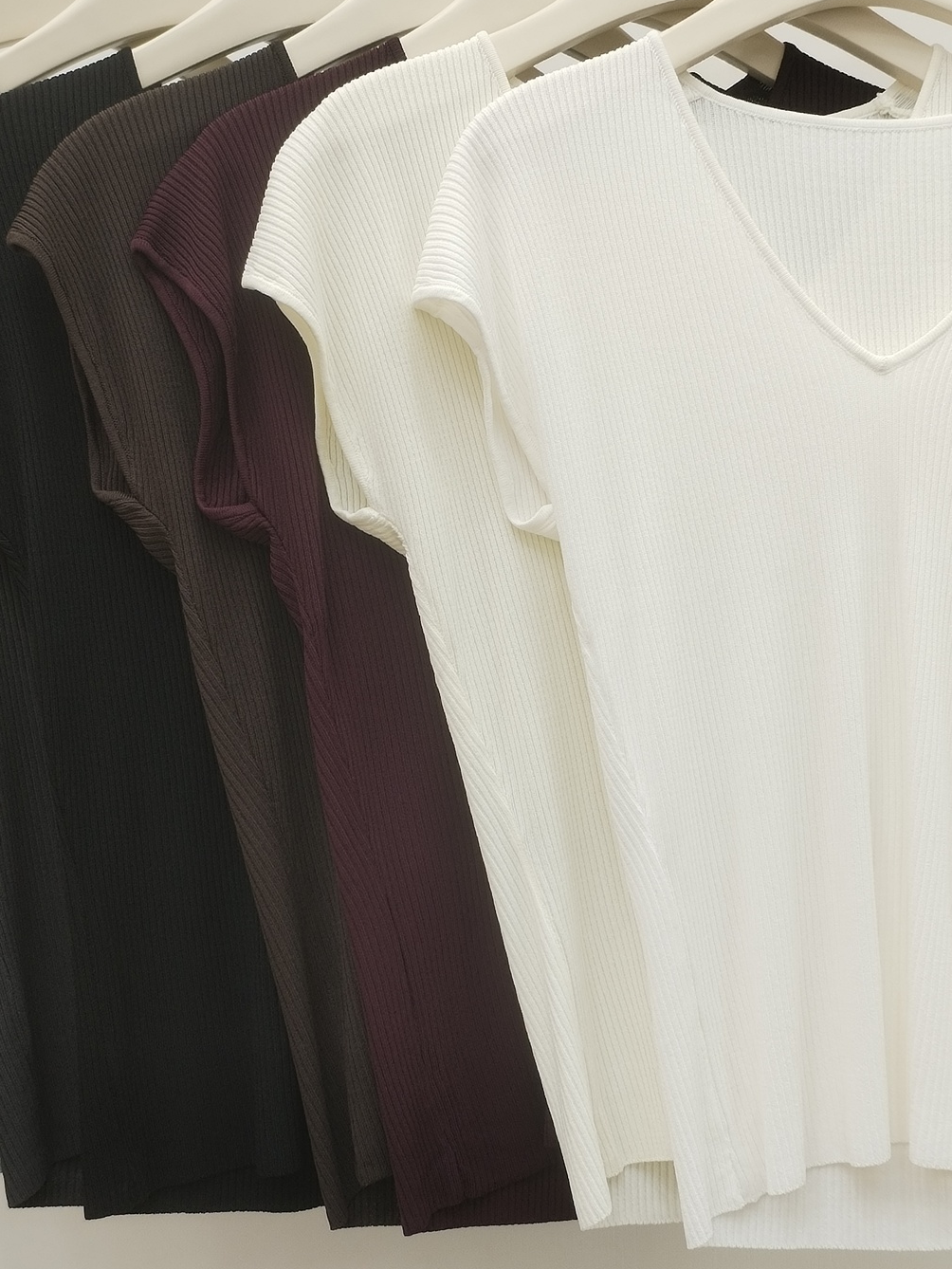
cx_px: 472
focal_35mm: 52
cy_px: 661
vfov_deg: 36.8
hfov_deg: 28.0
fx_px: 1906
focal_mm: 4.75
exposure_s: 1/60
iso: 160
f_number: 1.8
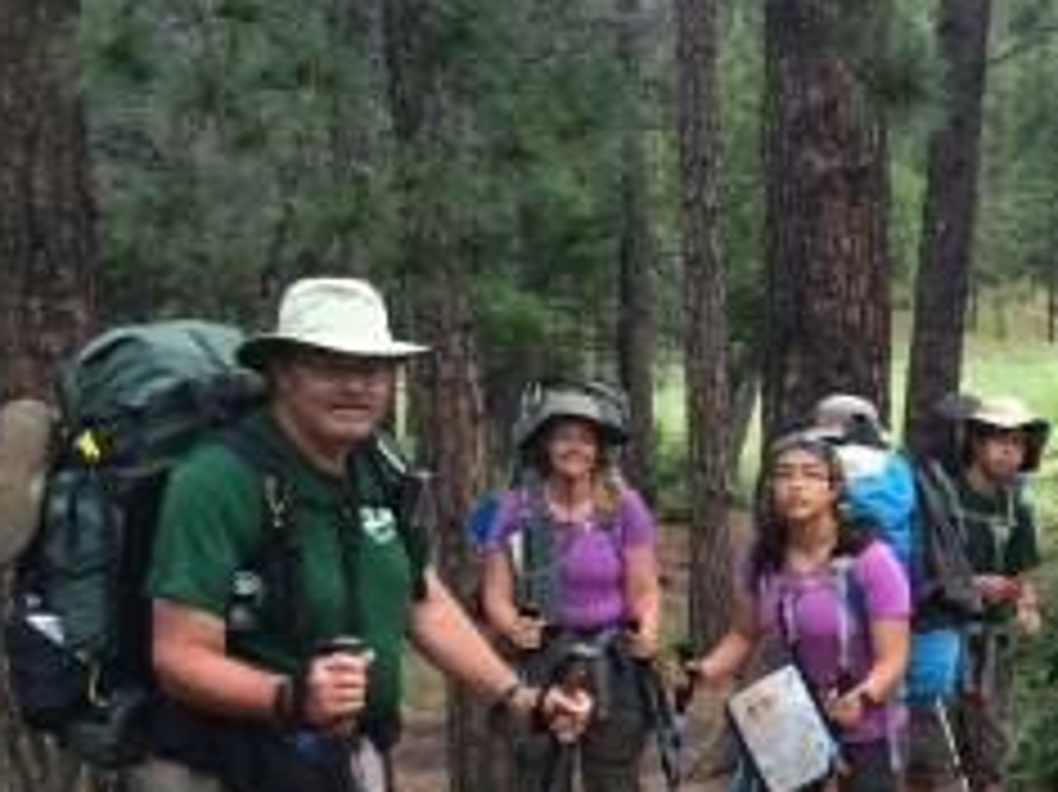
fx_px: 2413
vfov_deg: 18.4
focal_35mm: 79
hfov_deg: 22.9
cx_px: 1234
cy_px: 706
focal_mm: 4.15
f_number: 2.2
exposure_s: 1/30
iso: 125
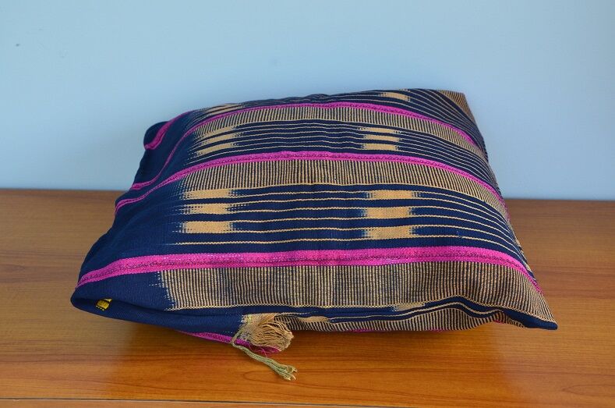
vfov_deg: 21.5
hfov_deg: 31.9
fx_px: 1074
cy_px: 204
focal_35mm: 63
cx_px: 308
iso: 560
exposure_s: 1/60
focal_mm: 42
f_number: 8
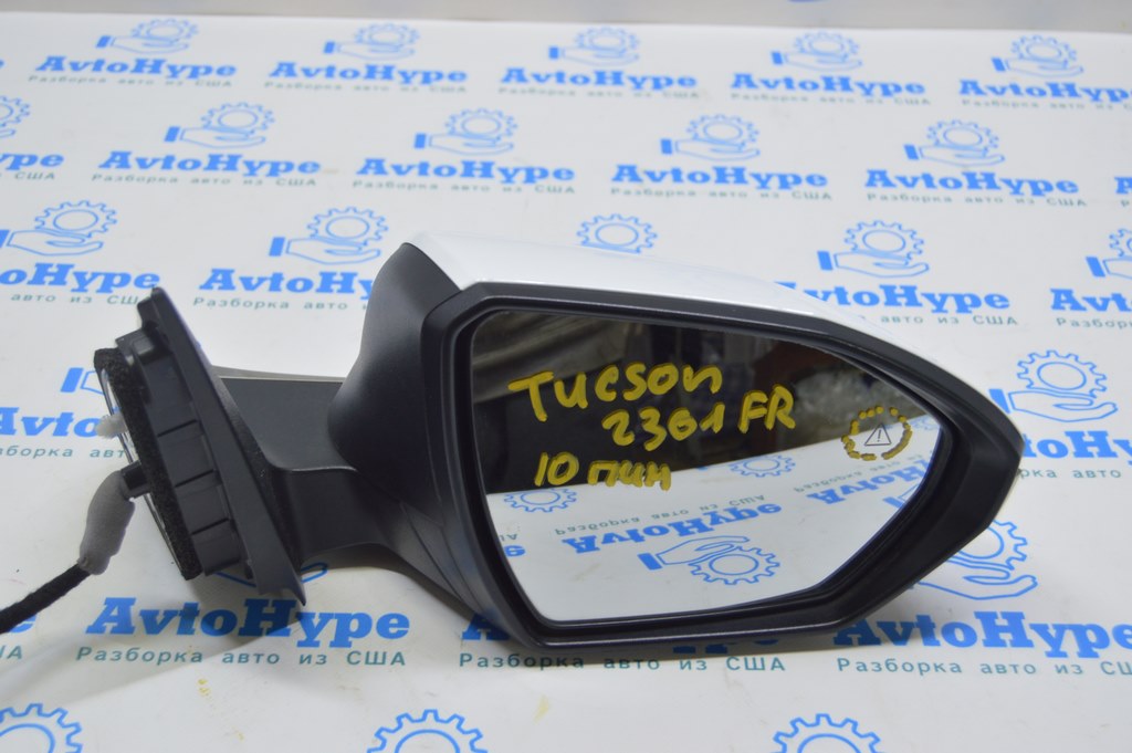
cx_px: 566
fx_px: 1602
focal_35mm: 51
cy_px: 376
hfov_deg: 38.9
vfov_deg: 26.4
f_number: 5.6
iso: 400
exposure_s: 1/20
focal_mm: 34
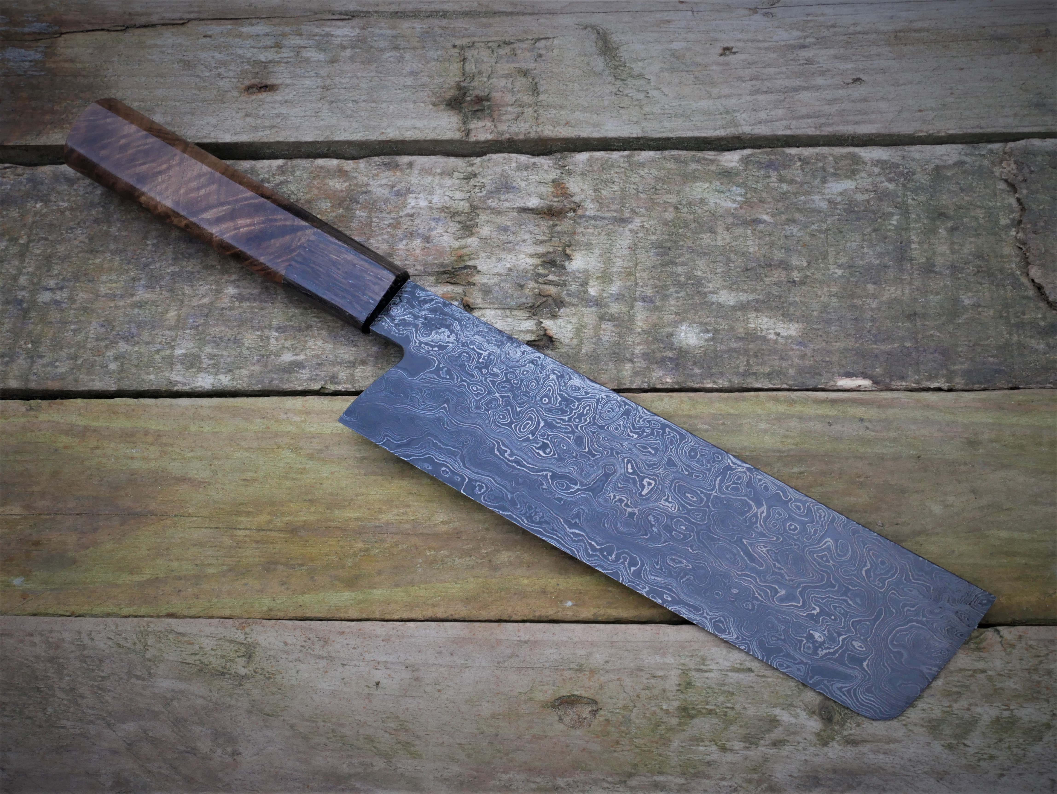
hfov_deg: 38.2
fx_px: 1527
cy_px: 397
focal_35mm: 50
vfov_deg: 29.1
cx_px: 528
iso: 800
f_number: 14
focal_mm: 25
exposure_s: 1/60
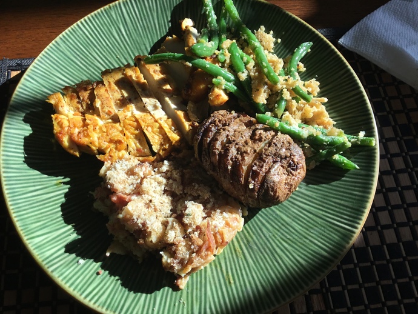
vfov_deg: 45.5
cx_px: 209
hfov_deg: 58.3
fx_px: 374
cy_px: 157
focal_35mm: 31
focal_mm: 3.3
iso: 25
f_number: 2.4
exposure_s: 1/460
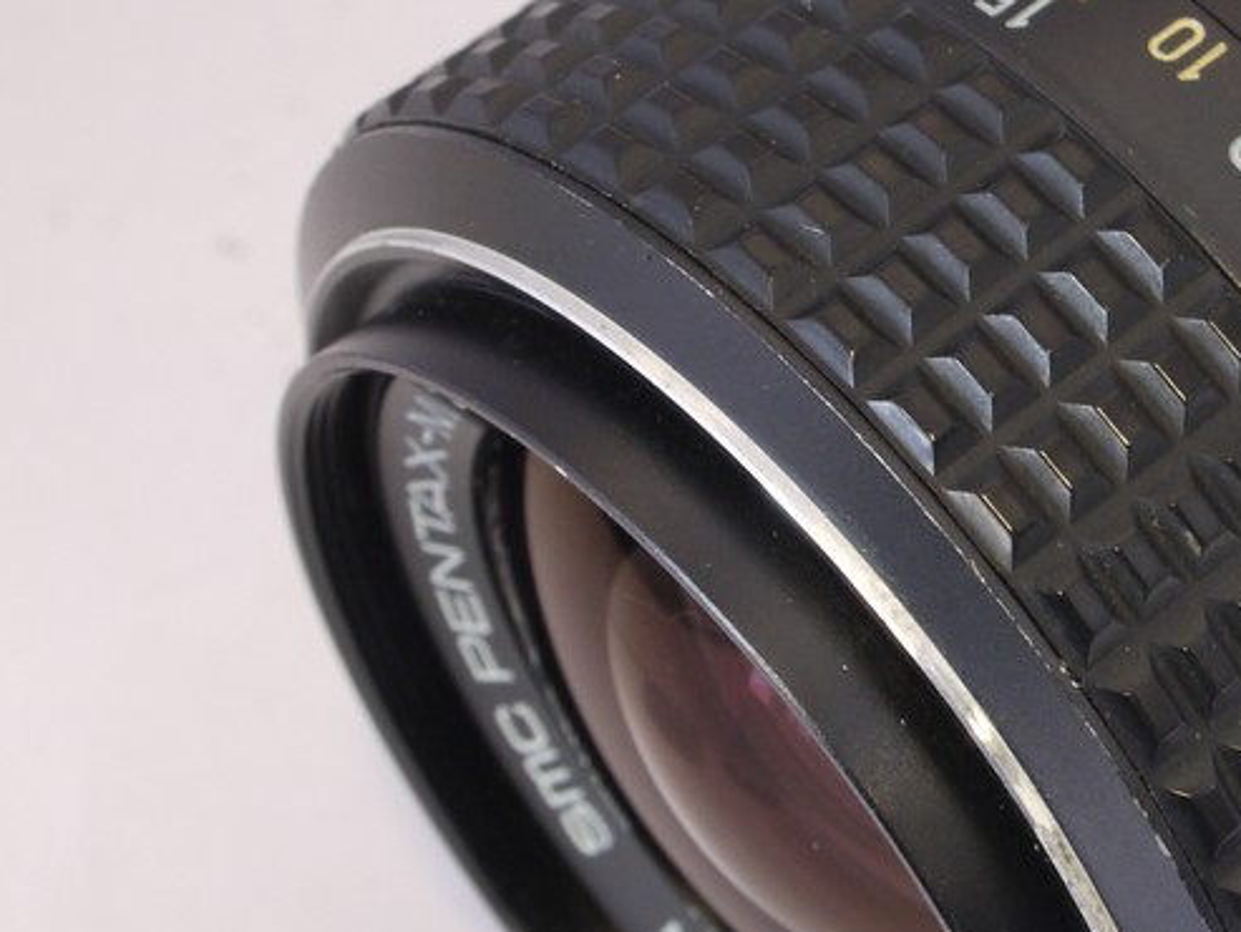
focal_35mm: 151
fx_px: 5415
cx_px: 1400
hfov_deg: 12.8
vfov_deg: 9.8
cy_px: 348
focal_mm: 31
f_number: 10
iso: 400
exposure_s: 1/6
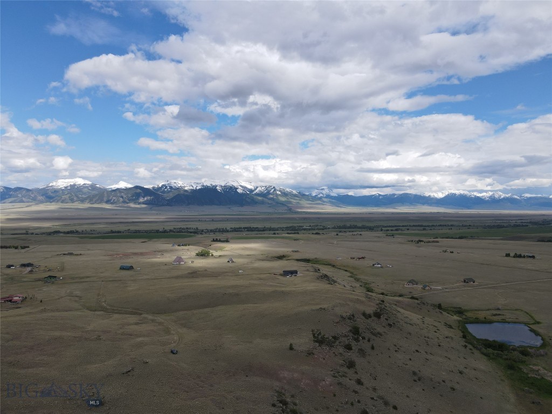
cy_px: 207
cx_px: 276
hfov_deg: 71.6
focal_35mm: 24
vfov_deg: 56.8
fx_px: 383
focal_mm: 4.5
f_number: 2.8
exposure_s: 1/800
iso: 110
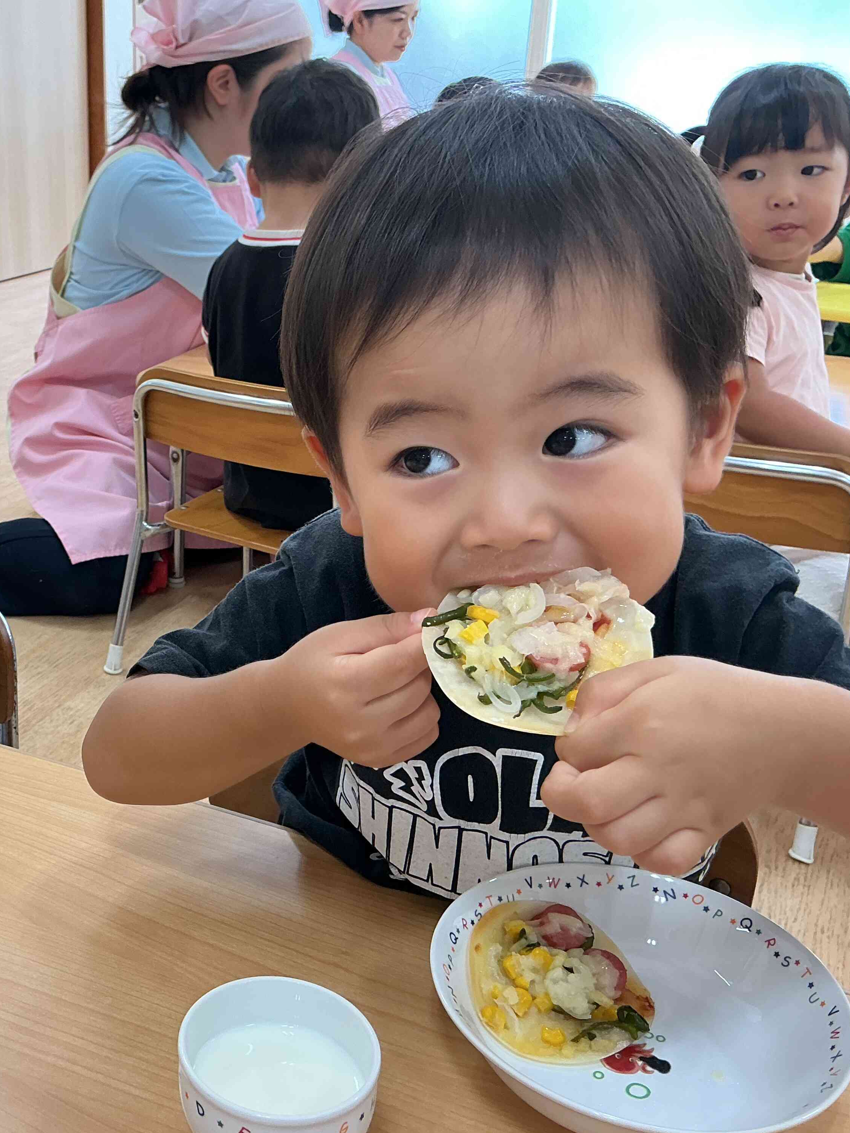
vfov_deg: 47.9
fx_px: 1277
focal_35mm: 39
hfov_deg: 35.4
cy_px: 571
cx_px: 147
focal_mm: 3
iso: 50
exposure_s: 1/120
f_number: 1.8
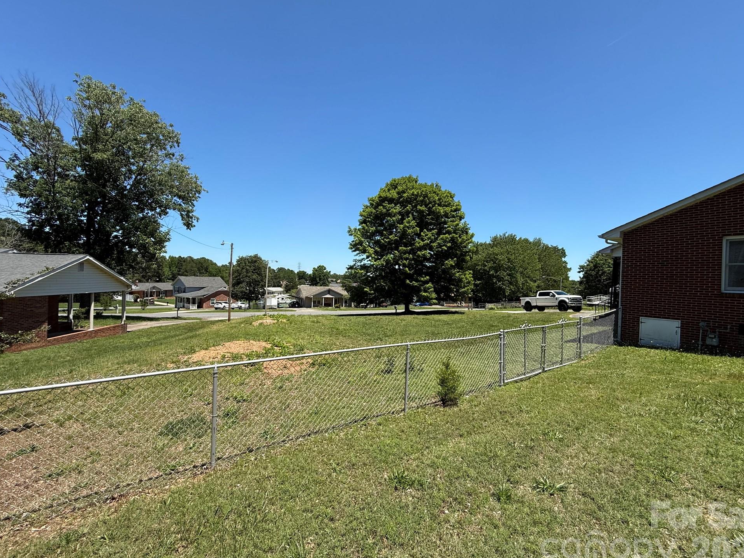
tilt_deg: +0.6
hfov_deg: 98.2
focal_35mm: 15
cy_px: 279
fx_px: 322
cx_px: 376
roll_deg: +2.4
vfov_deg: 81.8
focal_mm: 2.22
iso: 50
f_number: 2.2
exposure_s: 1/1572
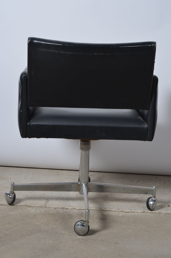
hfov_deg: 18.1
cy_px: 129
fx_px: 537
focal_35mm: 75
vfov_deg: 27.0
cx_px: 86
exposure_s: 1/125
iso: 100
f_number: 11
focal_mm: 50
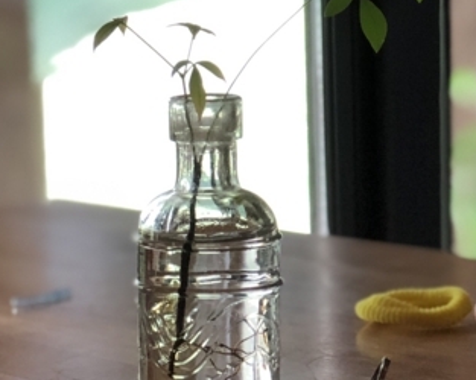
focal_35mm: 182
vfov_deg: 8.4
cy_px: 386
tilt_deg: -12.8
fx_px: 2562
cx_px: -46
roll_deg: +2.7
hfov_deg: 10.5
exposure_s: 1/60
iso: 64
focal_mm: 6.6
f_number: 2.8
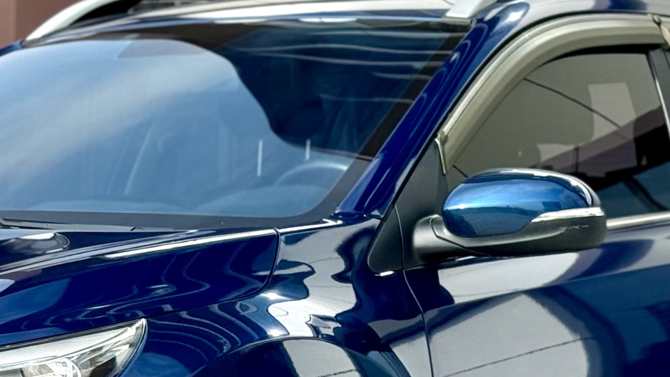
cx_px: 149
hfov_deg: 14.1
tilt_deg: -4.1
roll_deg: -1.1
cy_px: 405
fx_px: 2700
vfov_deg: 7.9
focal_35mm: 152
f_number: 1.78
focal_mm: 6.76
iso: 64
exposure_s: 1/3257
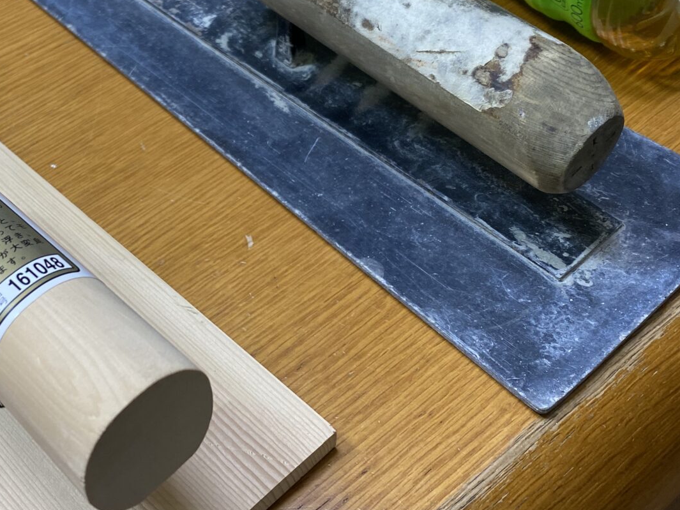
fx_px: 982
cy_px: 176
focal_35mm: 50
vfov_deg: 28.9
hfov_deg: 37.6
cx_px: 206
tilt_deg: -47.3
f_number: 1.8
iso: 100
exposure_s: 1/120
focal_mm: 4.25
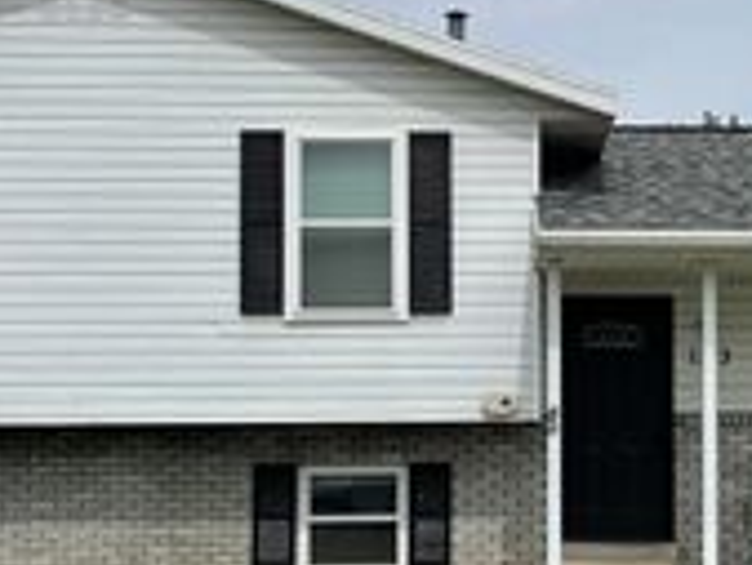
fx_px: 1674
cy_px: 340
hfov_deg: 25.0
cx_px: 574
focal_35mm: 77
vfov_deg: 19.1
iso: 32
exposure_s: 1/6135
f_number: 1.6
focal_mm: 4.2
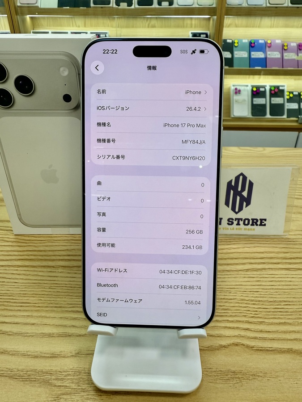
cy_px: 201
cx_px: 151
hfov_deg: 56.8
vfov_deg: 71.6
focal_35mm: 24
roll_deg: -1.5
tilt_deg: -27.0
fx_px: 279
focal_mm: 2.22
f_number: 2.2
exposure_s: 1/120
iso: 64
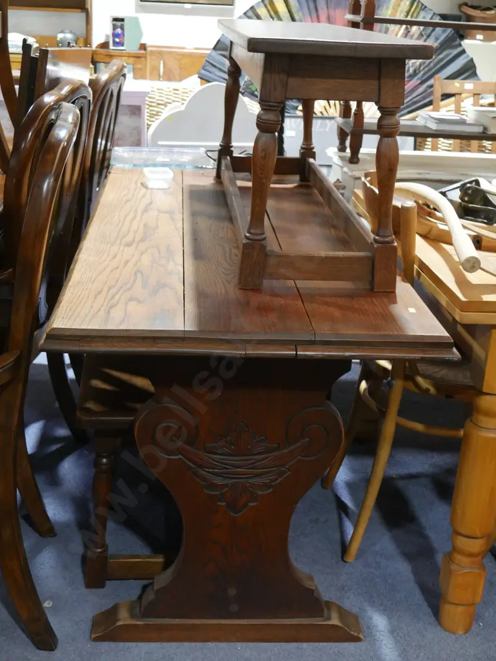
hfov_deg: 31.5
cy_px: 330
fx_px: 878
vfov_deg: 41.2
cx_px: 248
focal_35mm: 46
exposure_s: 1/60
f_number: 5.1
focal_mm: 23
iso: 2500
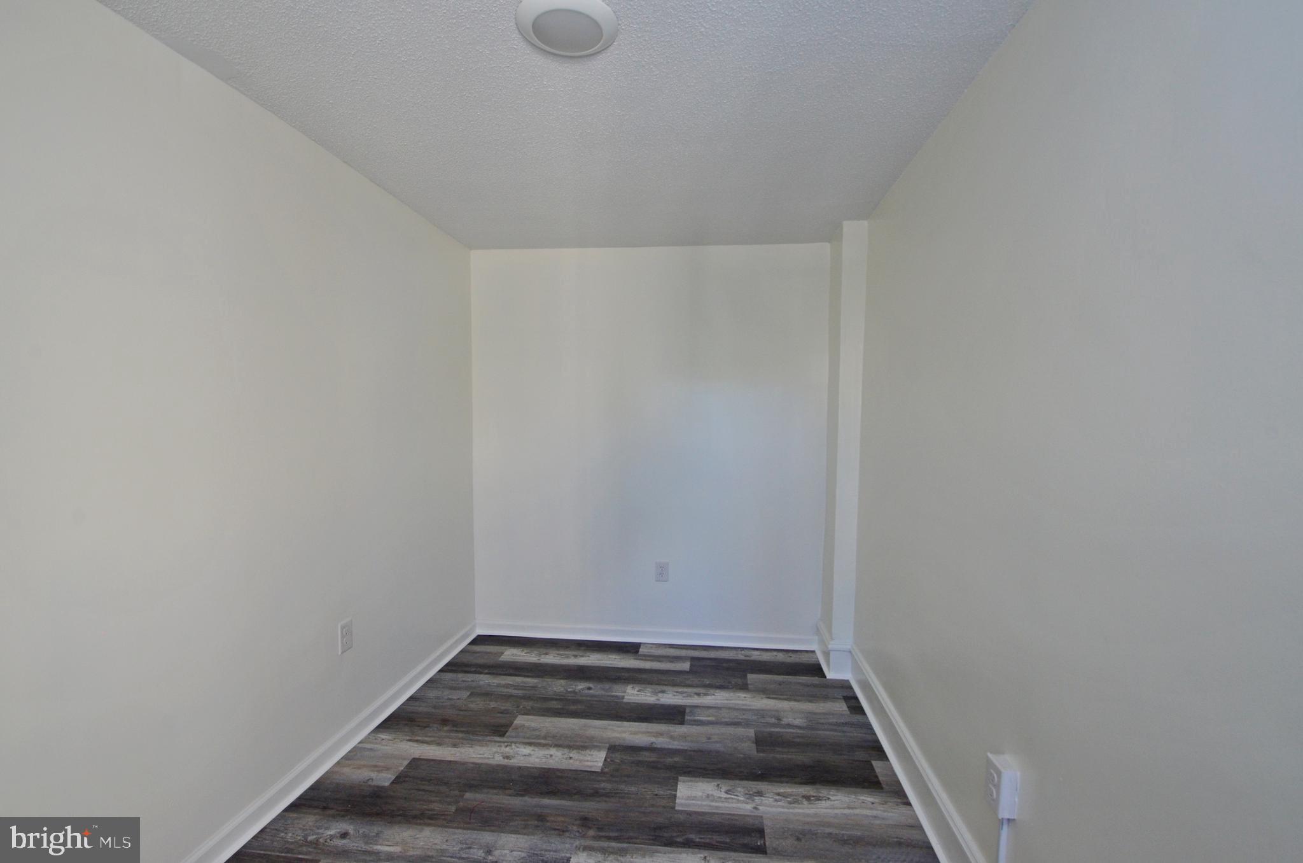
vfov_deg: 77.1
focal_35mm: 15
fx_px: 542
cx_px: 652
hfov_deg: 100.5
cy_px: 432
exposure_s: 1/20
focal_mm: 10
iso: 400
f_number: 9
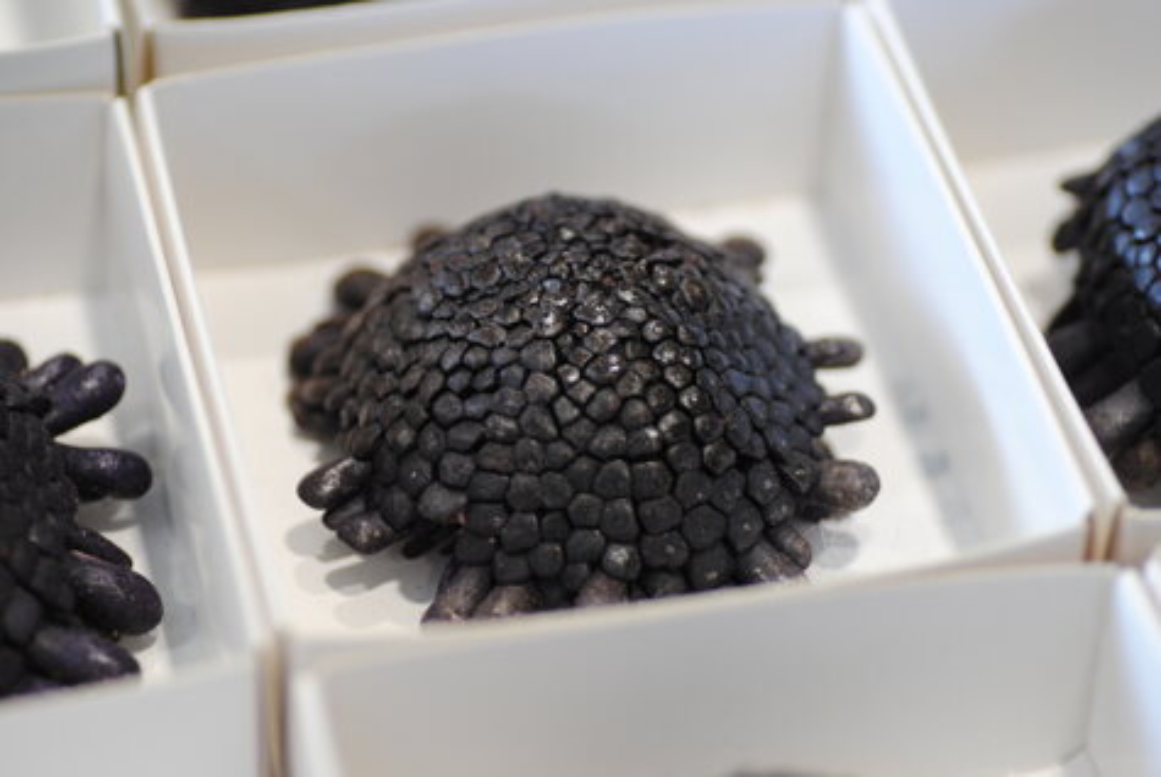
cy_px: 388
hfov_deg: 15.2
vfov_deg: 10.2
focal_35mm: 135
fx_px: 4359
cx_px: 580
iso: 400
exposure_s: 1/60
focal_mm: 90
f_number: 3.2
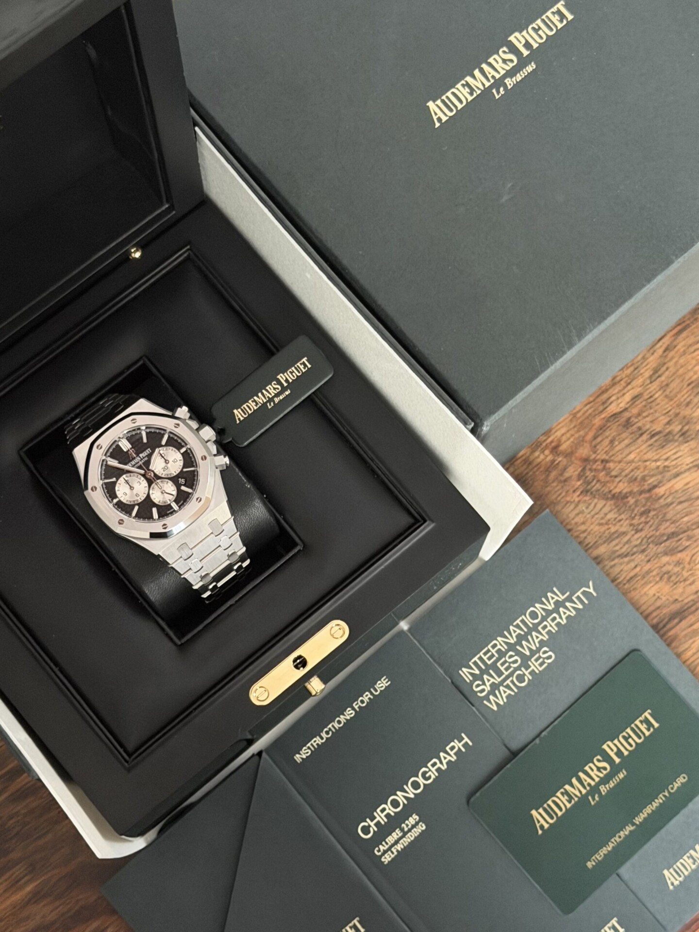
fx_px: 1292
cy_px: 466
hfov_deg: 30.3
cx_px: 350
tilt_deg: -78.1
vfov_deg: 39.7
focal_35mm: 48
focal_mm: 6.76
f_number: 1.78
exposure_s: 1/20
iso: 800
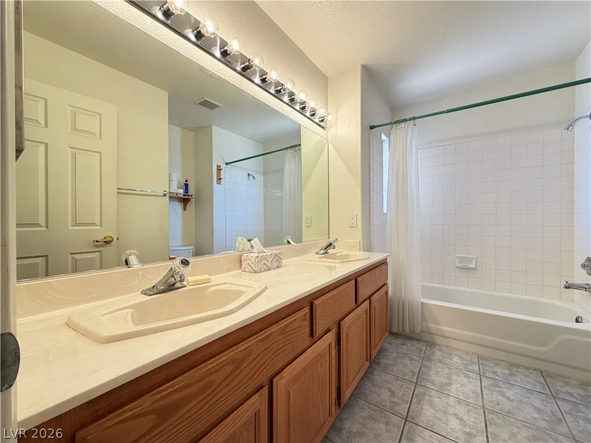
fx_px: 239
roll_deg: +0.9
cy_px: 222
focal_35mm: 14
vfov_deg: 85.7
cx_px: 296
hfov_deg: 102.1
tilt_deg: -0.1
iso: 200
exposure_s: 1/60
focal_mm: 2.22
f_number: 2.2
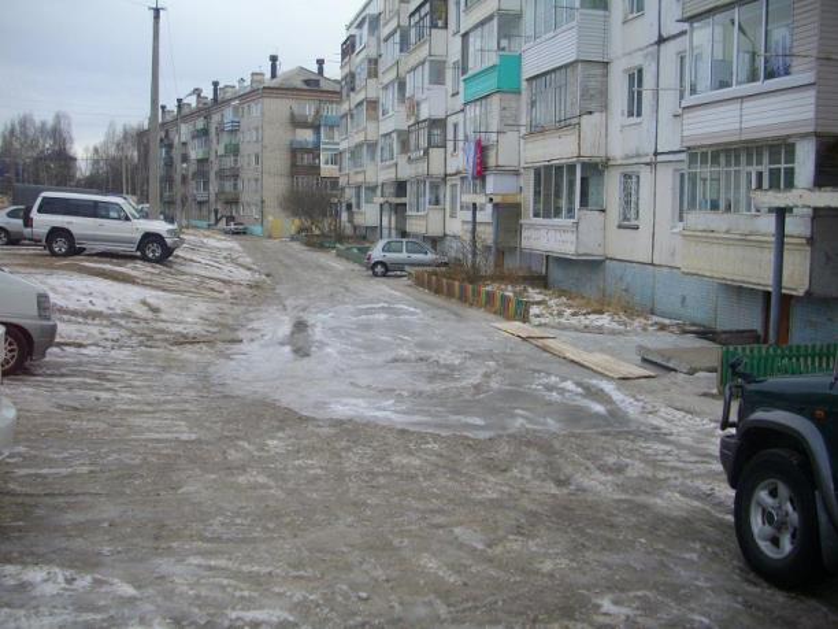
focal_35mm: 37
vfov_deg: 38.7
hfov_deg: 50.1
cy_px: 314
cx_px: 419
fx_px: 896
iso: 100
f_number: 2.8
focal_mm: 6.2
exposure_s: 1/400
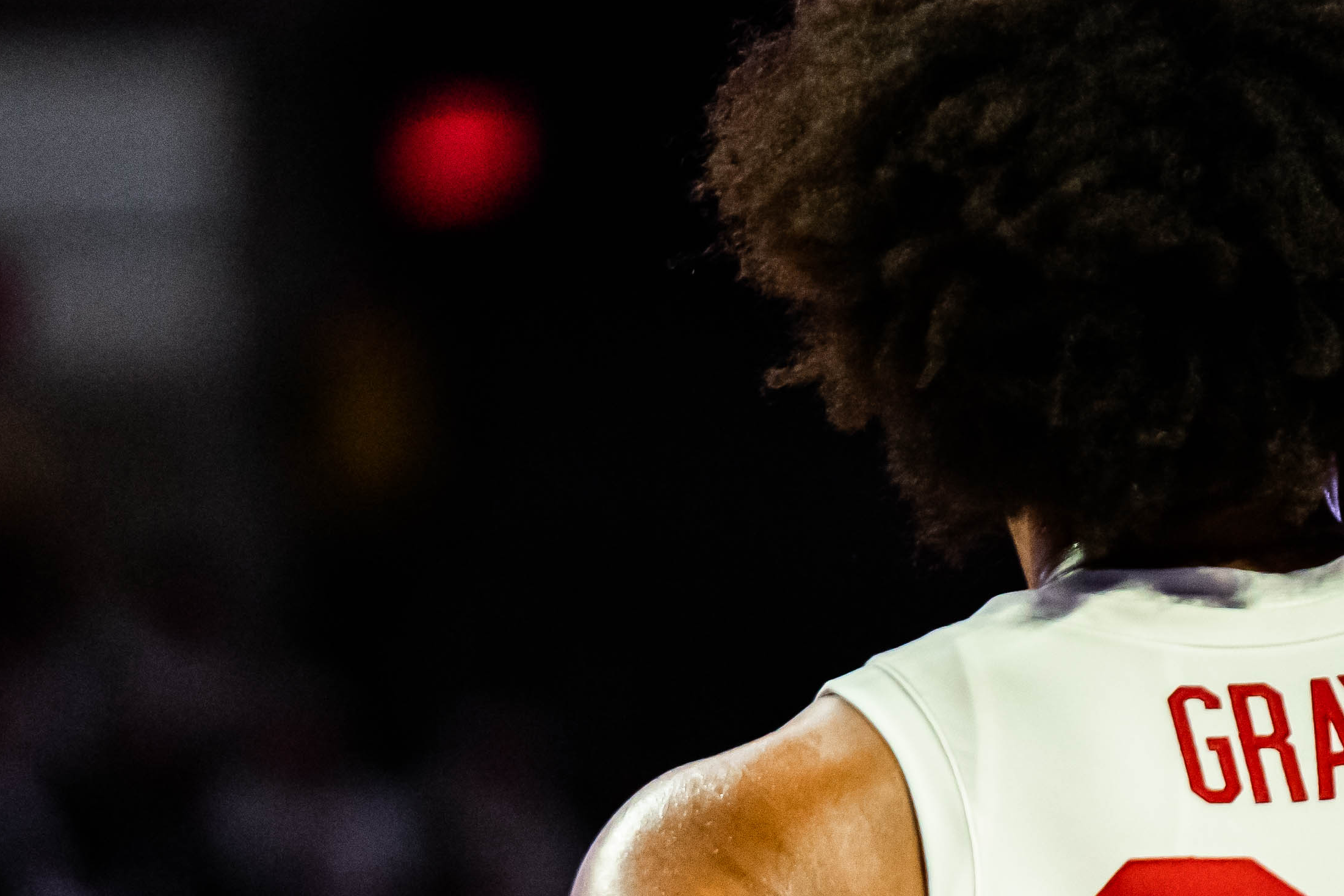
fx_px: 20345
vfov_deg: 2.5
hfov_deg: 3.8
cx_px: 1110
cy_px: 662
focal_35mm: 545
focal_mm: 200
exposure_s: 1/2000
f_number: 2.8
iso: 5000
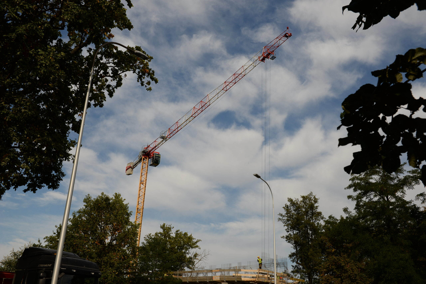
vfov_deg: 36.9
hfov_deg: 53.1
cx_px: 213
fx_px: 426
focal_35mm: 36
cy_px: 142
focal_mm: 36
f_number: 9
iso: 100
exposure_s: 1/400
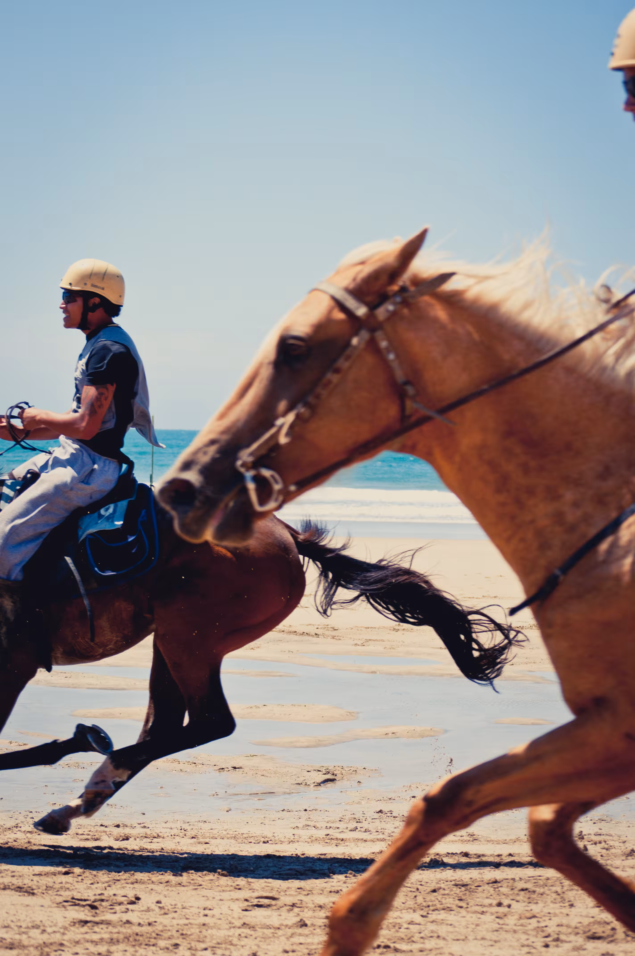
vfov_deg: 24.6
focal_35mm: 82
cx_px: 318
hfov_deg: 16.5
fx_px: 2188
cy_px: 478
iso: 250
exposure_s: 1/2500
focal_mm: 55
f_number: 4.5
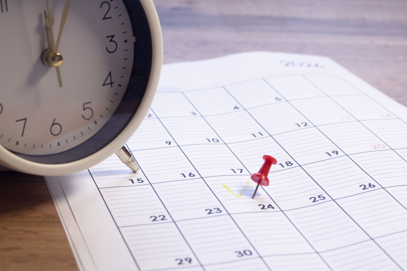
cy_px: 136
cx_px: 204
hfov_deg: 21.7
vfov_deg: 14.6
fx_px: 1063
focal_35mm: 94
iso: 200
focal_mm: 63
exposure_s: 1/60
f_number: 8
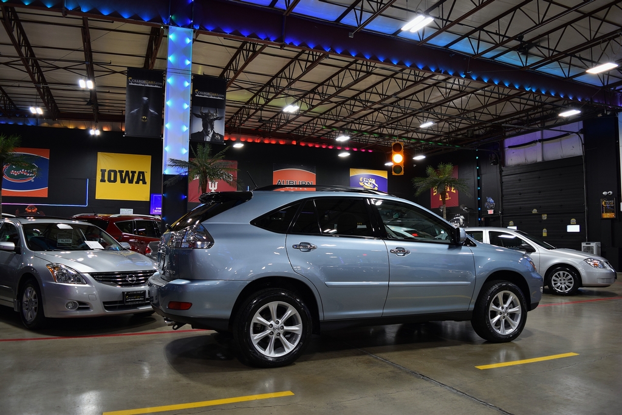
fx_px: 467
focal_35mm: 27
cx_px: 311
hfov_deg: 67.4
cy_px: 208
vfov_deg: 47.9
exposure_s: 1/60
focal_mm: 18
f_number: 4
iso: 500
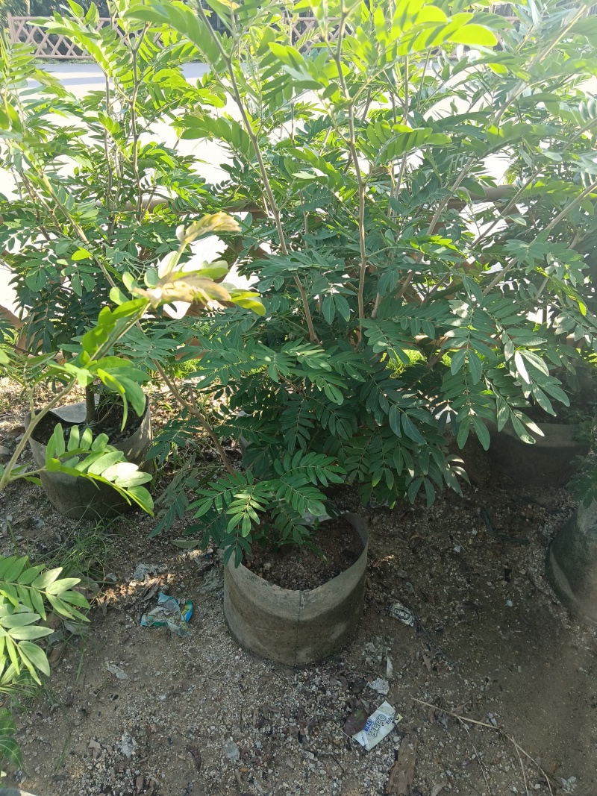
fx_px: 598
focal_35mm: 26
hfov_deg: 53.1
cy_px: 398
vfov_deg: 67.3
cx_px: 298
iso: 251
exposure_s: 1/100
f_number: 1.8
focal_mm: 4.05
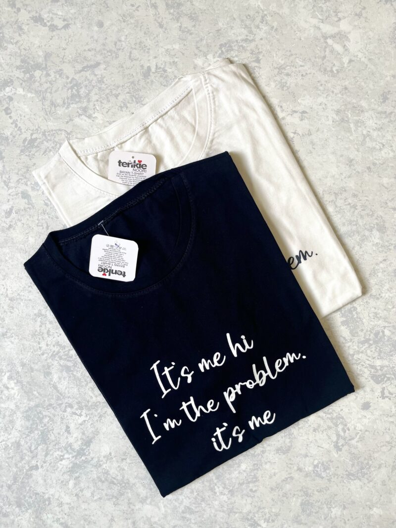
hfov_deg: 53.1
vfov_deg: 67.3
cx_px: 198
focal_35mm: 26
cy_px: 264
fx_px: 397
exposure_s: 1/122
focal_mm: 5.1
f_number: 1.6
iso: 64
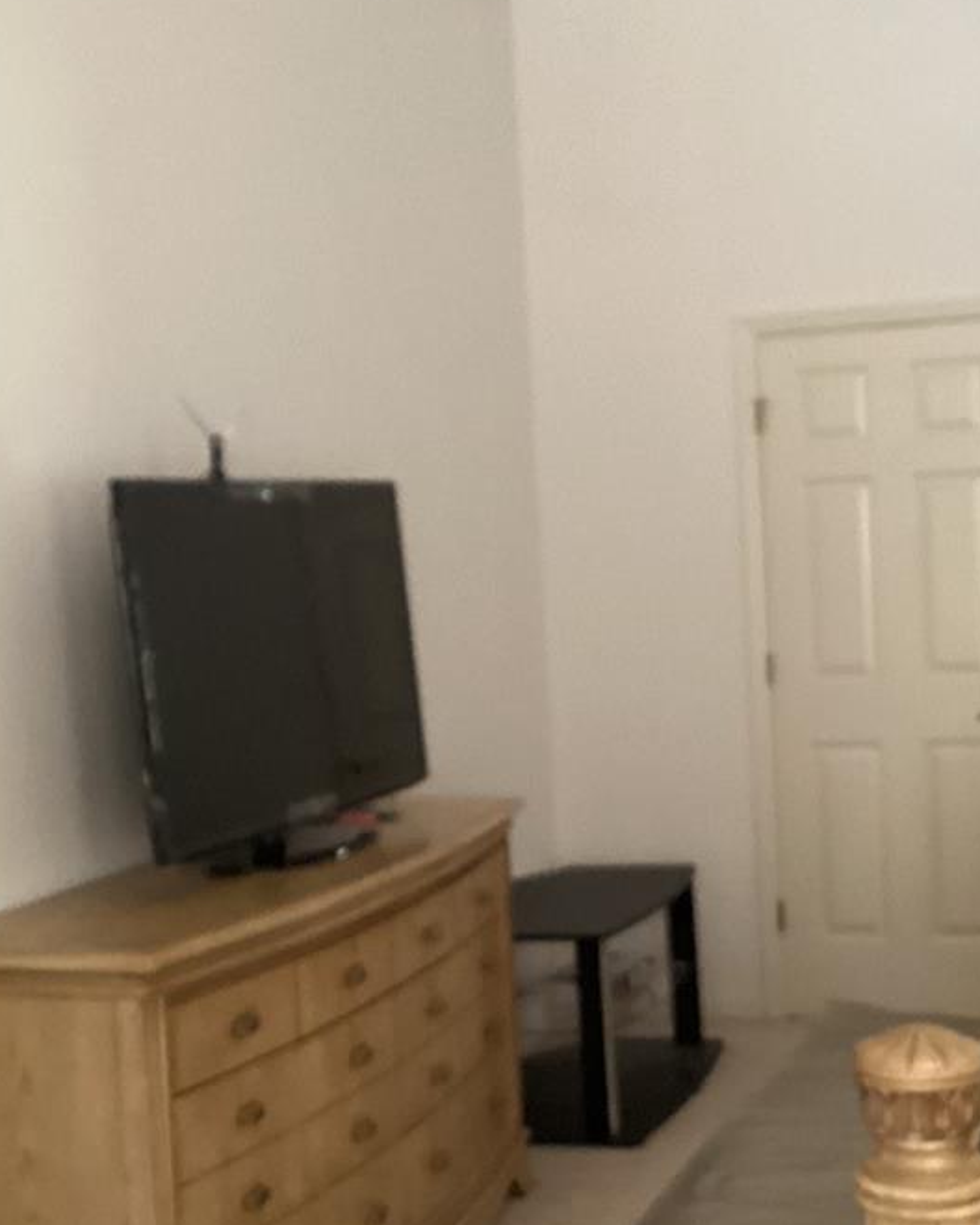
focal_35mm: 55
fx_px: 1994
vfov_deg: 34.1
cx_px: 575
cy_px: 700
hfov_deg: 27.6
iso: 320
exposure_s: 1/30
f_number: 2.4
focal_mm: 3.3
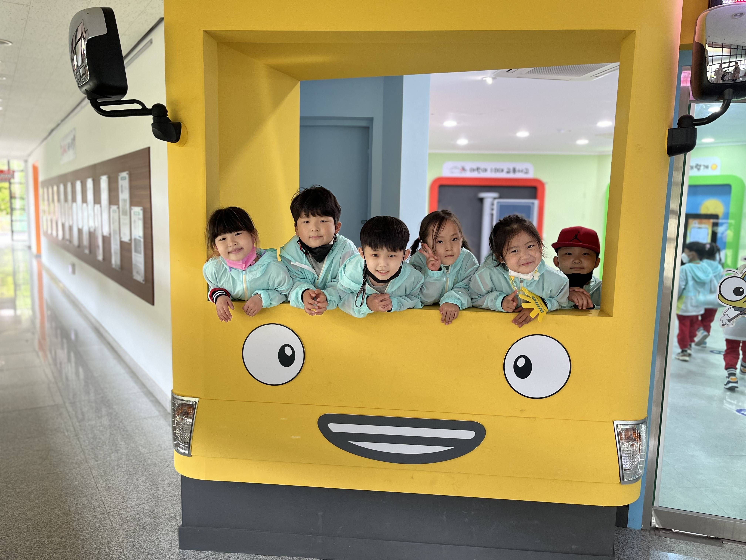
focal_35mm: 26
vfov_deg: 53.1
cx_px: 373
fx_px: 560
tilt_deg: -7.8
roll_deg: -1.1
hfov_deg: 67.3
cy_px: 280
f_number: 1.6
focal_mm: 5.1
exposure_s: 1/62
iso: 125
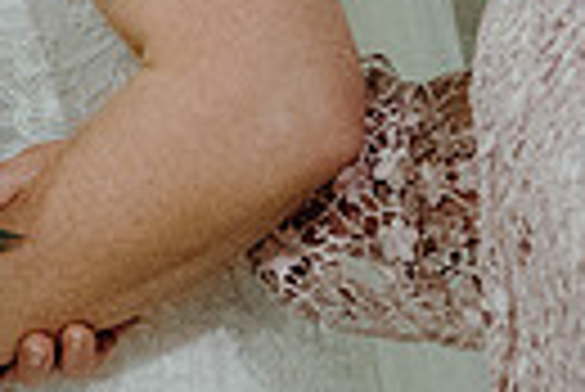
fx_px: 5434
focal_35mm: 334
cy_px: -457
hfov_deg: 6.1
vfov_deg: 4.1
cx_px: -238
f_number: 3.5
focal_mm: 50
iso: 5000
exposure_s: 1/200
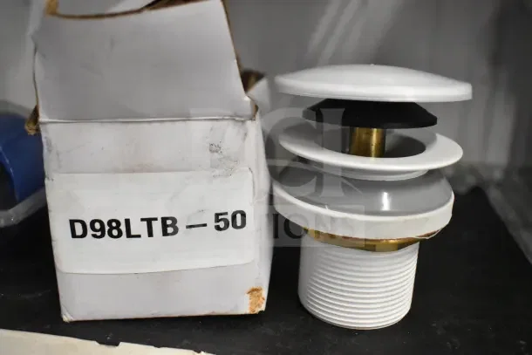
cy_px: 178
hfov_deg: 49.5
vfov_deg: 34.2
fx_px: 576
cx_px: 266
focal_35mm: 39
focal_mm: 26
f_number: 5
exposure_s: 1/100
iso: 6400
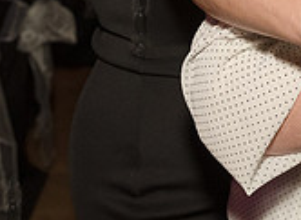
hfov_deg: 17.9
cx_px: 271
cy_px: -29
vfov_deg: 13.1
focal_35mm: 109
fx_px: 938
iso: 2000
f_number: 3.5
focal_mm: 26
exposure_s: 1/250
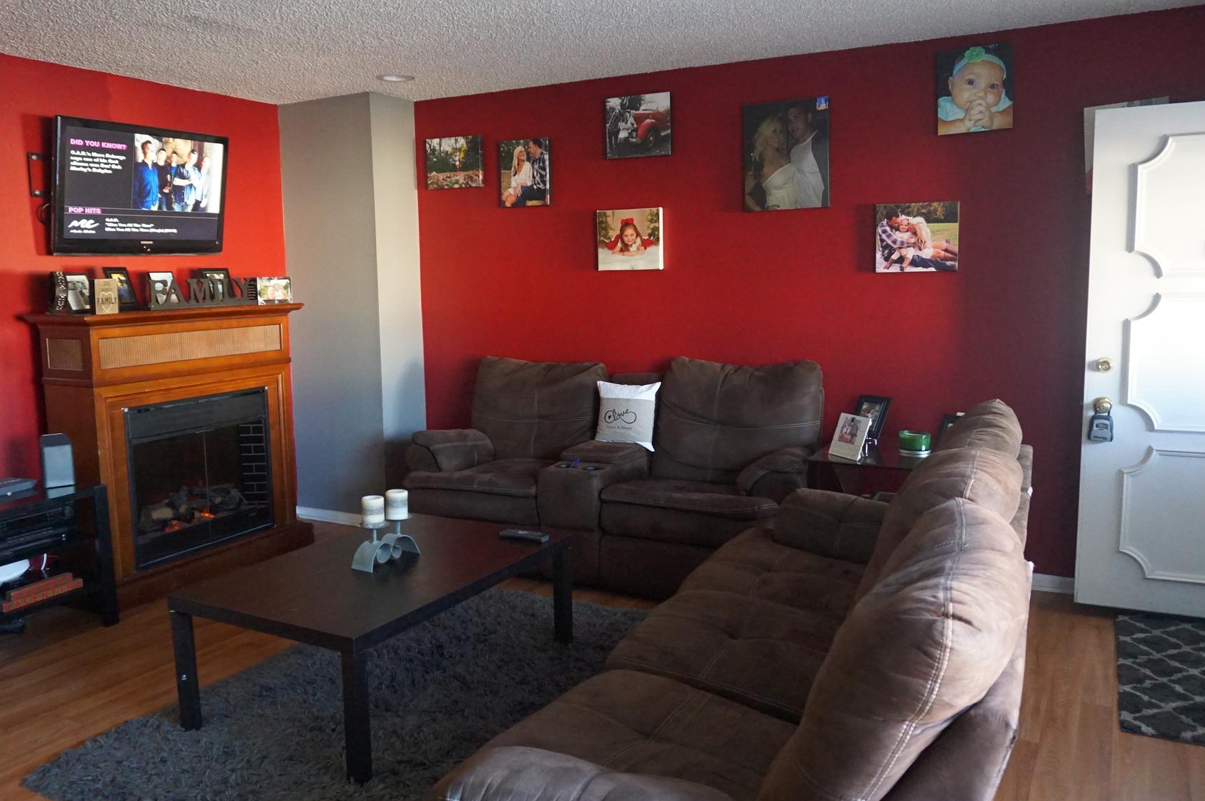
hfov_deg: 63.7
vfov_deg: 44.9
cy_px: 389
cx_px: 576
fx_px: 970
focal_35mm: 29
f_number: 3.5
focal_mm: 16
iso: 3200
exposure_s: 1/125
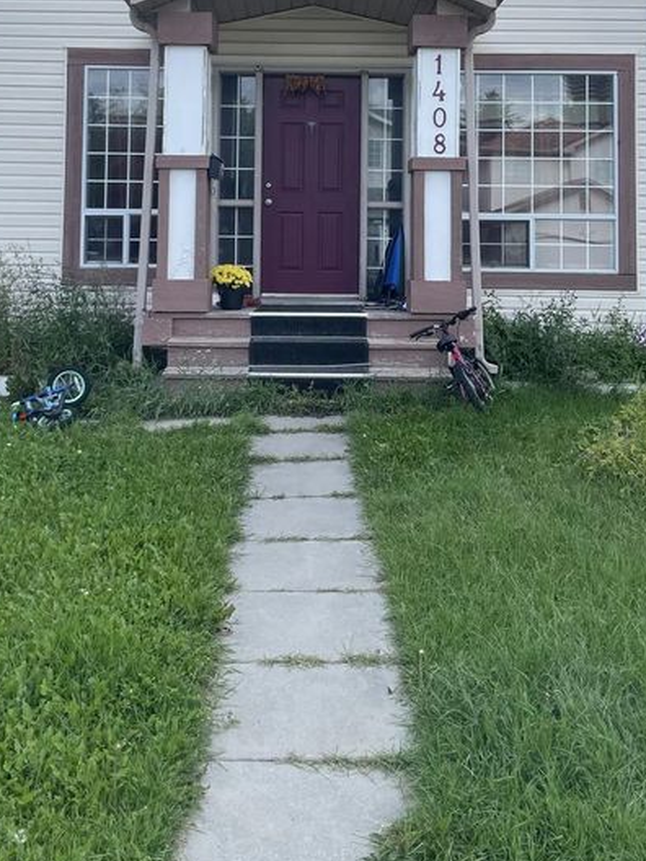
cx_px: 316
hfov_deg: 34.3
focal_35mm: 42
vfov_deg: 43.1
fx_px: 1045
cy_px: 195
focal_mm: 4.2
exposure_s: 1/1453
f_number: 1.6
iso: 32
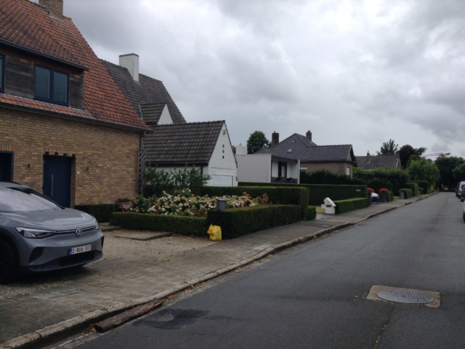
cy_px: 174
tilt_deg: -0.5
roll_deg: -1.5
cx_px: 232
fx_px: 443
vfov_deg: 42.9
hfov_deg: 55.4
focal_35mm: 33
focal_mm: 3.3
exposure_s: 1/1159
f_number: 2.4
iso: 25
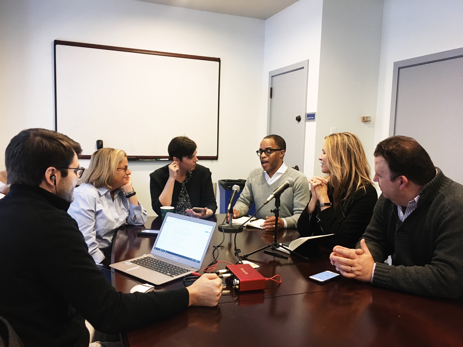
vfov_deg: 48.2
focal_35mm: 29
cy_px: 174
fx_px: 388
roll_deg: -1.2
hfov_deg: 61.7
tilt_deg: -6.5
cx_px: 232
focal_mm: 4.15
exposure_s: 1/30
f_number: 2.2
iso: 160
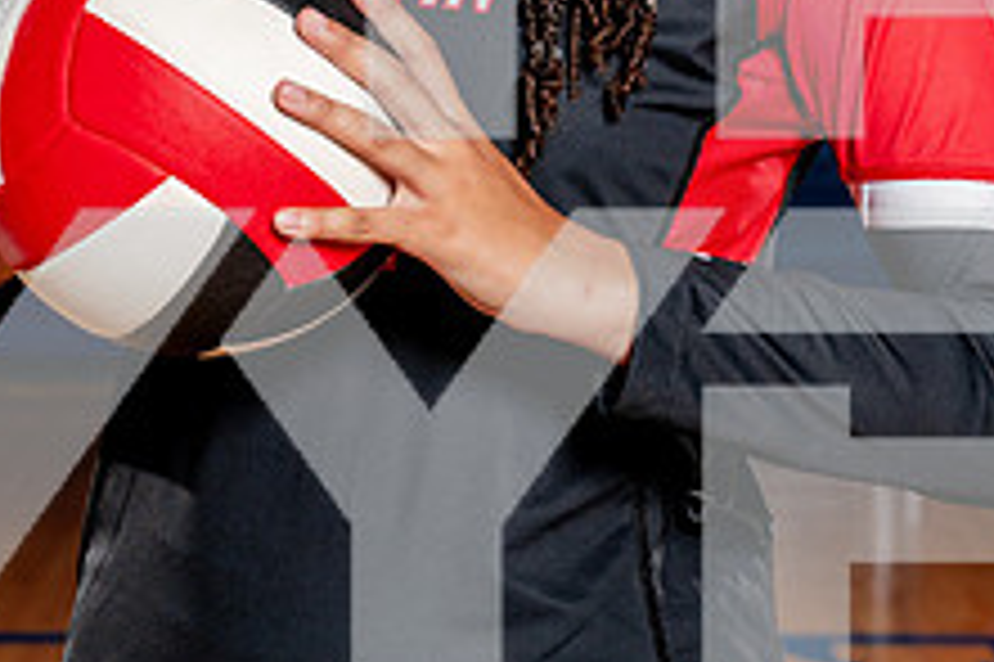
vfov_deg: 8.3
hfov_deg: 12.6
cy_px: -97
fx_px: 4497
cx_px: 630
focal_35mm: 163
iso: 200
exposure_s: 1/250
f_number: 5.6
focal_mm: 62
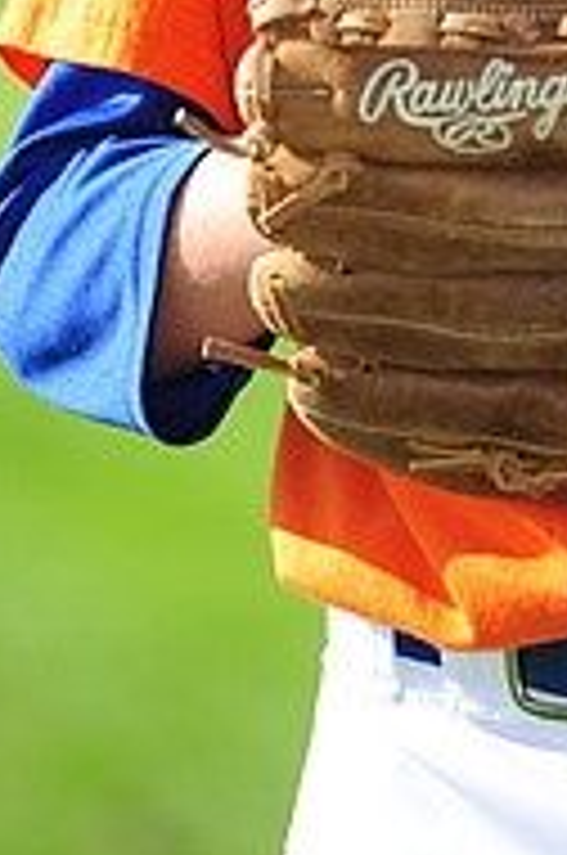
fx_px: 14510
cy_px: -432
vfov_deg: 3.4
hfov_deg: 2.2
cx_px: 684
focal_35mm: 612
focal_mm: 200
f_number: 4
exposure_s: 1/800
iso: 200
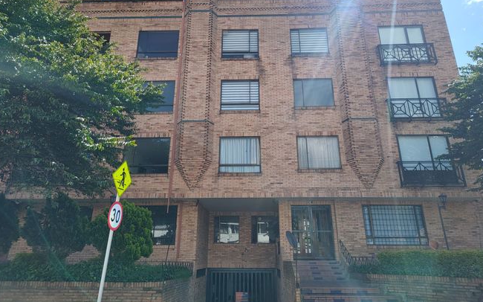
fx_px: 329
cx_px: 240
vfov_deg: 49.1
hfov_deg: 72.6
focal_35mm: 25
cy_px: 129
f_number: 1.8
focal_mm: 5.56
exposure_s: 1/1508
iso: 100
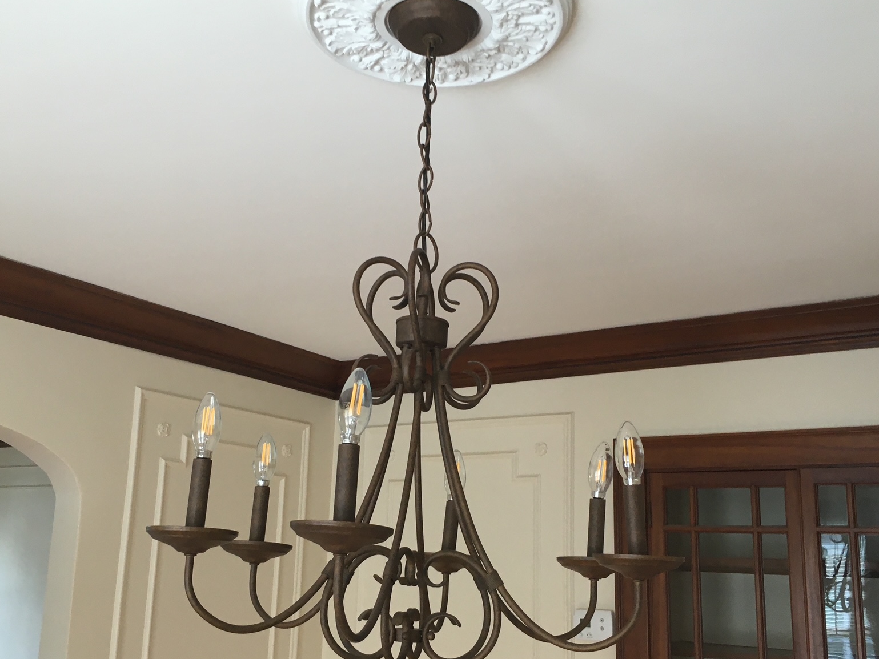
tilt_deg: +10.3
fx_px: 965
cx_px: 407
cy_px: 361
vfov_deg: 37.7
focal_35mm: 38
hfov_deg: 48.9
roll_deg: -1.2
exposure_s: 1/30
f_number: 2.2
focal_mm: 4.15
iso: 50
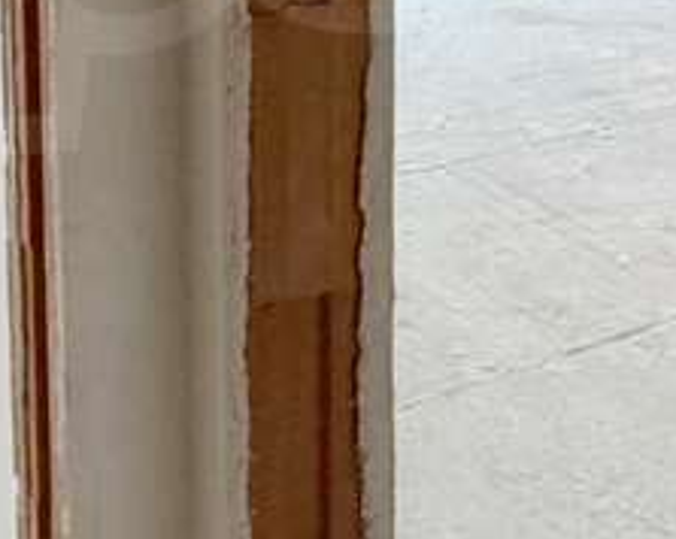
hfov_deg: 20.6
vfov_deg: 15.4
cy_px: -274
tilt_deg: -8.2
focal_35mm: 92
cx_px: 149
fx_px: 1839
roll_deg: +1.4
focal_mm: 2.22
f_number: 2.2
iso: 200
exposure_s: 1/100
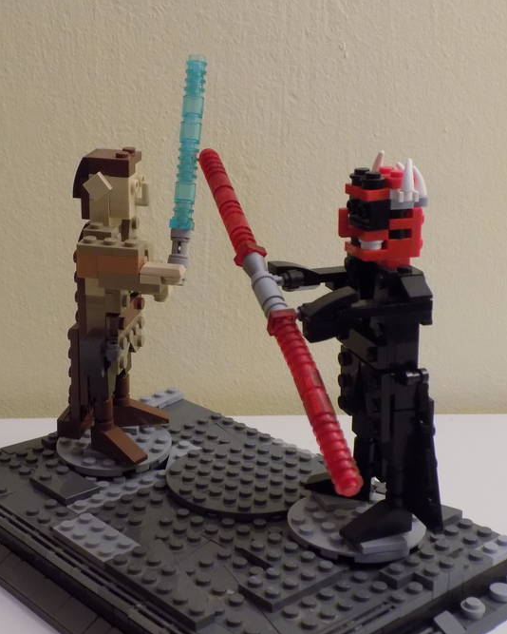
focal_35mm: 54
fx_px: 1012
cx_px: 166
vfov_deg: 34.7
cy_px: 318
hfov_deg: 27.9
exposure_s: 1/10
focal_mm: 7.3
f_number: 3.6
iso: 400
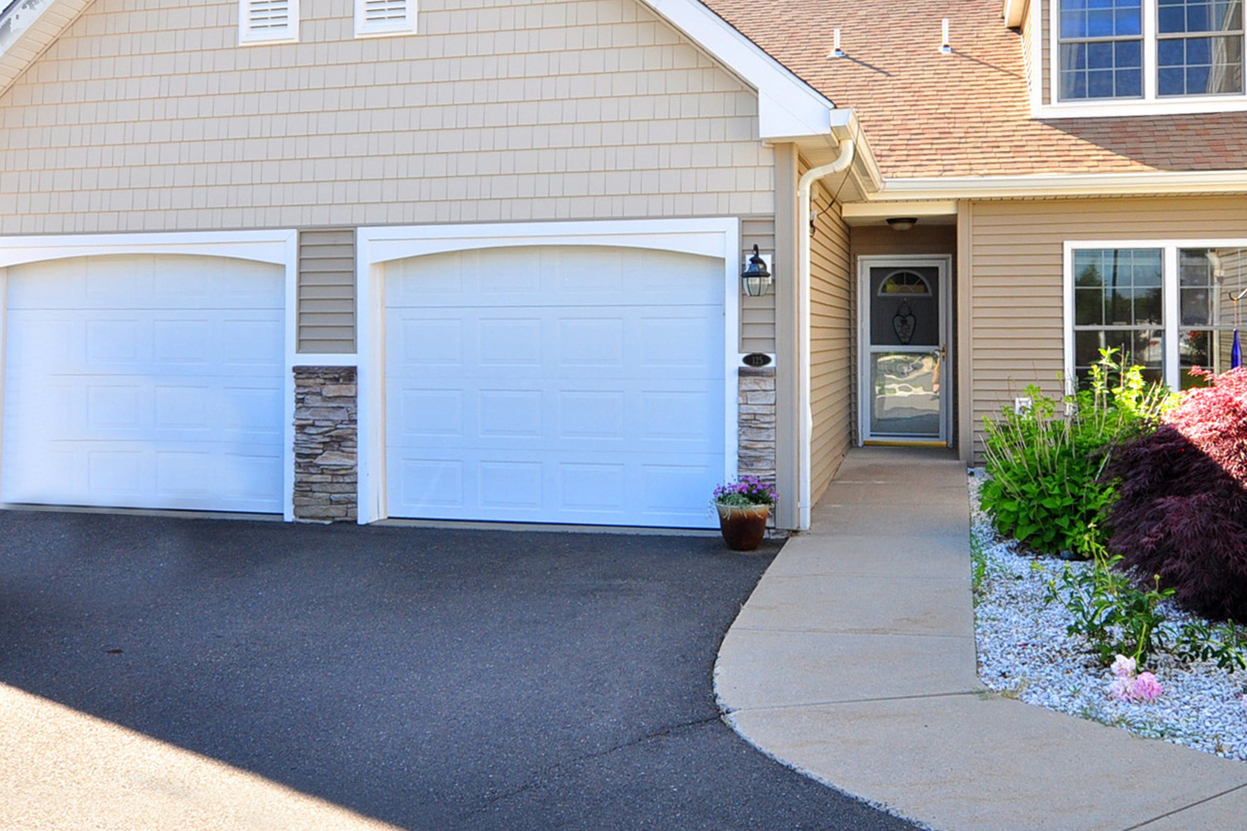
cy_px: 274
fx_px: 1004
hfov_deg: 63.5
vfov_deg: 44.3
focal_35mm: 29
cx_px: 682
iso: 250
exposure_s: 1/125
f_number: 8
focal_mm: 14
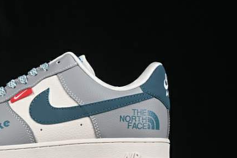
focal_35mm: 127
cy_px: 95
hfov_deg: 16.0
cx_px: 40
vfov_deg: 10.8
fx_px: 836
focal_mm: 50
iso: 160
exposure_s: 1/80
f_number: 8
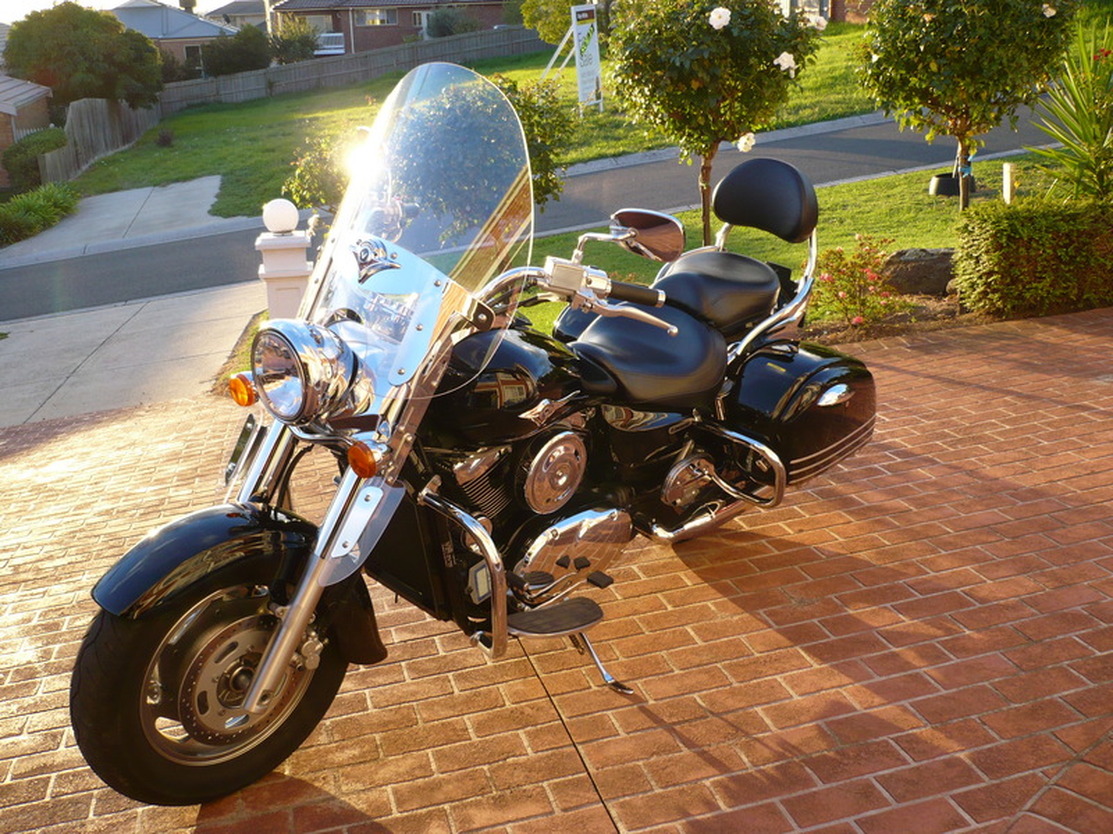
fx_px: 1286
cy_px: 417
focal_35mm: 40
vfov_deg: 36.0
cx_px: 556
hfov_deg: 46.8
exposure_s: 1/125
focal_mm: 6.6
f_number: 3
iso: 100
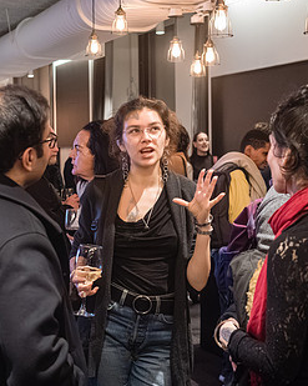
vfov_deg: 26.8
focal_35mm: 71
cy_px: 184
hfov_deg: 21.5
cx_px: 138
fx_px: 809
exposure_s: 1/200
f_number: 4
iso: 8000
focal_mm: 35
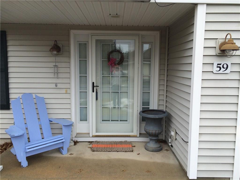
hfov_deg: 61.7
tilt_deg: -6.5
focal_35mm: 29
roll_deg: -0.3
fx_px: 201
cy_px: 90
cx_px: 120
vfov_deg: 48.2
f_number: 2.2
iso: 32
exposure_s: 1/243
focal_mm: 4.15
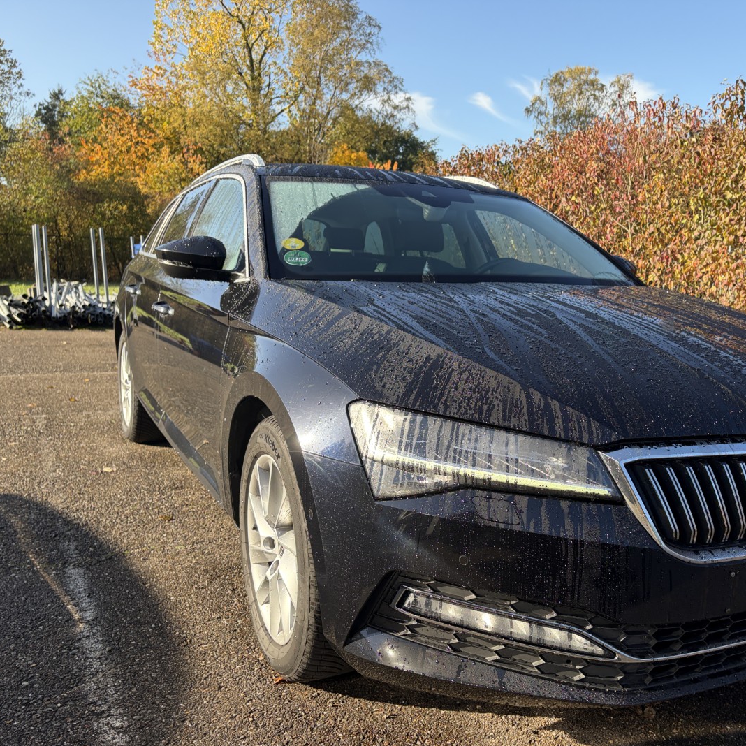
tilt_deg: -7.8
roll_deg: -1.8
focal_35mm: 31
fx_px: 756
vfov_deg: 52.5
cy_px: 376
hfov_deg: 51.6
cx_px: 495
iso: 64
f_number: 1.6
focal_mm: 5.96
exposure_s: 1/830
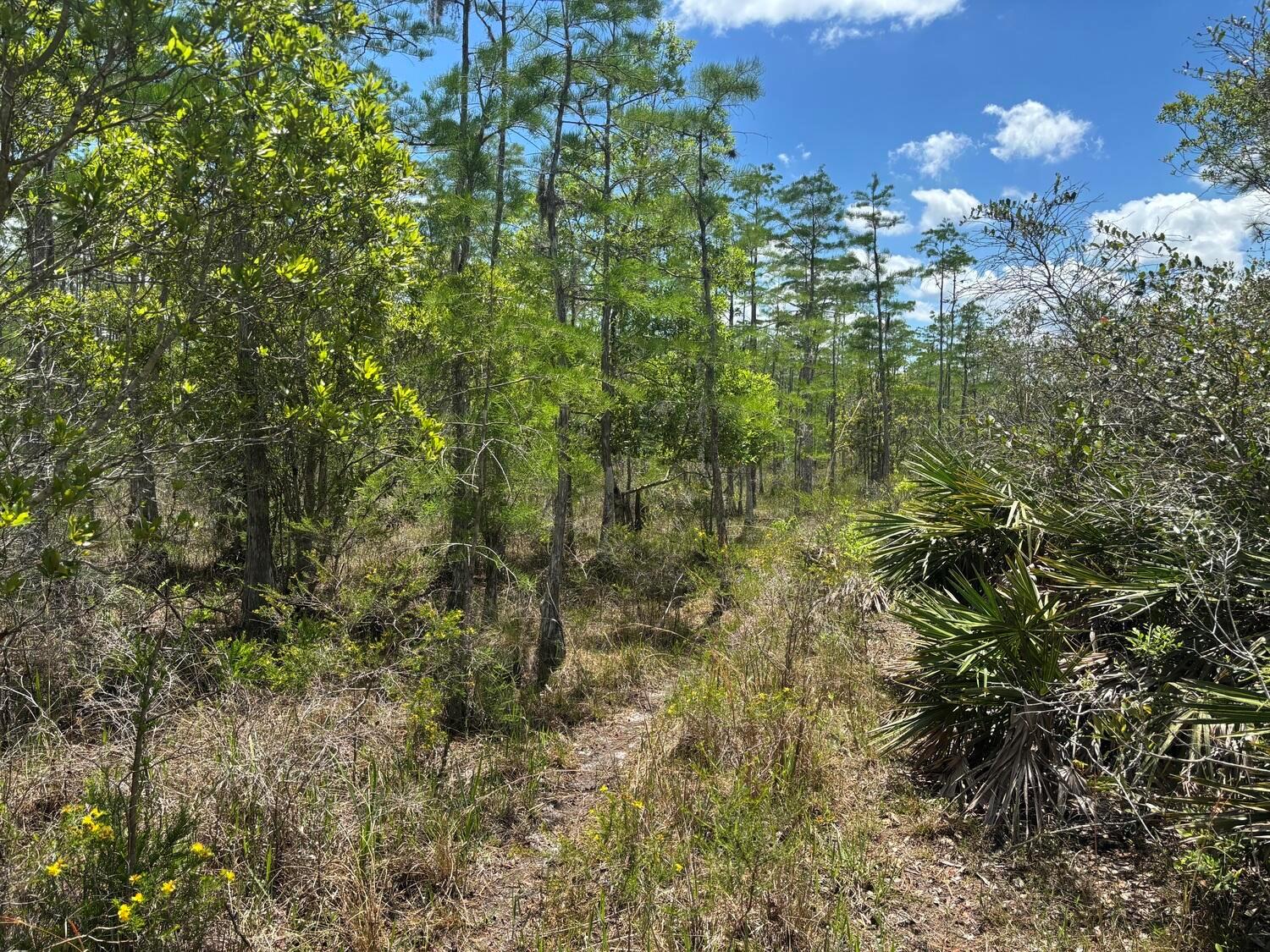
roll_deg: -0.9
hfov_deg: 67.3
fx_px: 954
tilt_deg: -2.0
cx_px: 635
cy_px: 476
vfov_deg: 53.1
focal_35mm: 26
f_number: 1.6
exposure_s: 1/1721
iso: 50
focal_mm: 5.96
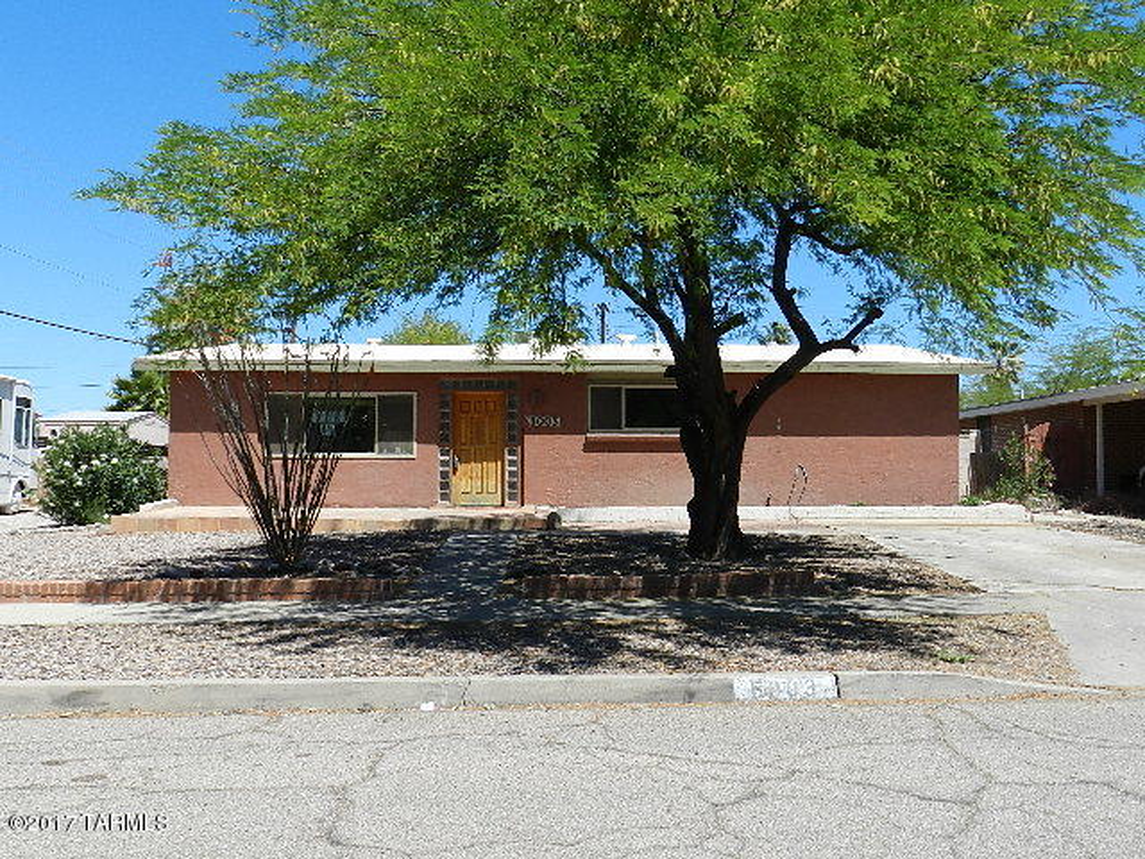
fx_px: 1058
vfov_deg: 44.2
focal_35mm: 32
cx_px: 572
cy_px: 430
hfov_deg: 56.8
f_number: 4
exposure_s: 1/1000
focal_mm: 5.6
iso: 160
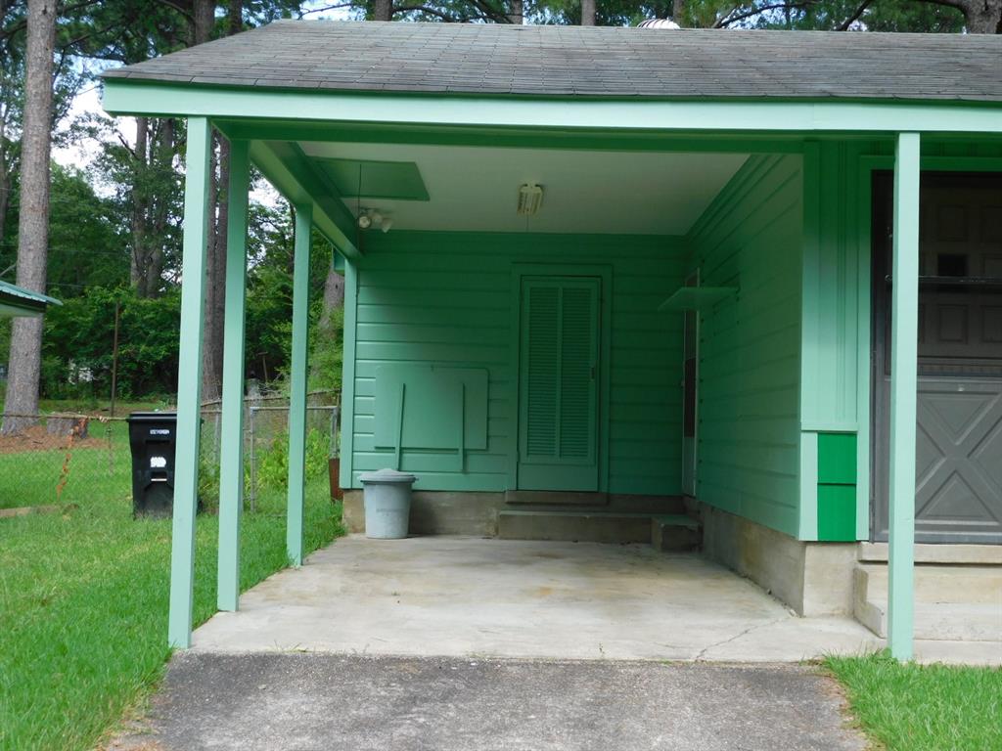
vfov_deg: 28.6
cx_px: 501
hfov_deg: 37.5
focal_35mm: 51
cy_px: 376
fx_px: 1476
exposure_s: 1/250
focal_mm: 9
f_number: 3.8
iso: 125
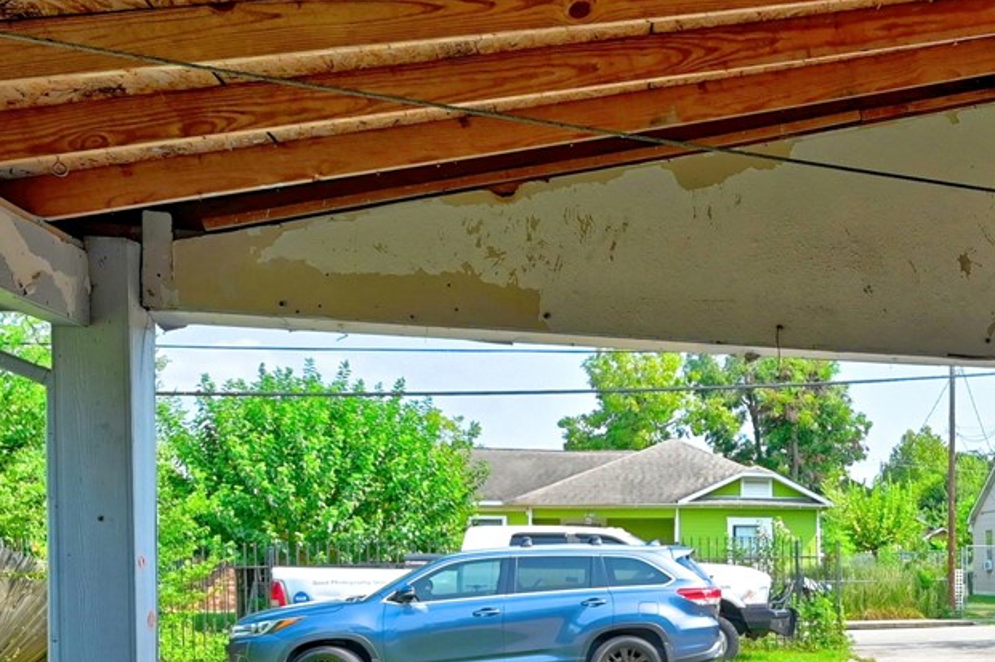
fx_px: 1353
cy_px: 572
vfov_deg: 26.7
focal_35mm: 49
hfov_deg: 34.0
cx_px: 1141
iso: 400
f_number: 8
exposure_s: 1/200
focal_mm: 14
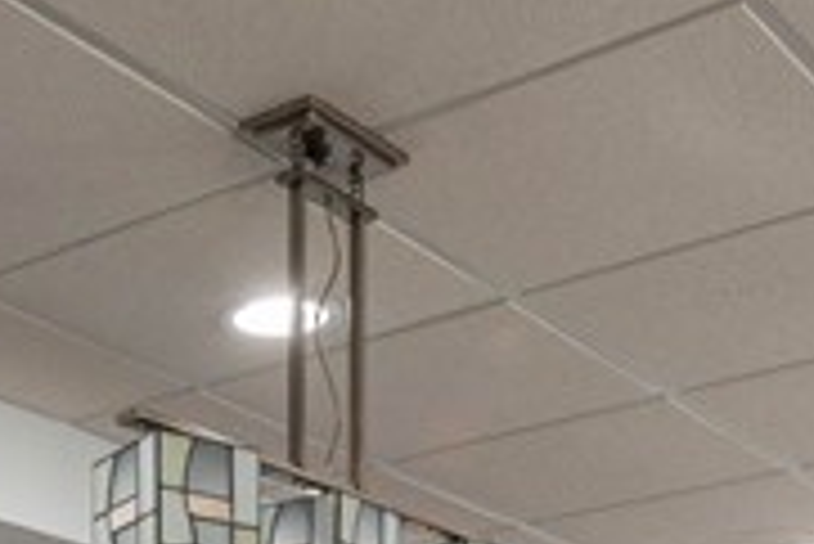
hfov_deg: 23.1
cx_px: -16
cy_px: 1072
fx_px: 1901
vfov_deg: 13.9
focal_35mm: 84
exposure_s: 1/60
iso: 250
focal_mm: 14
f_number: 9
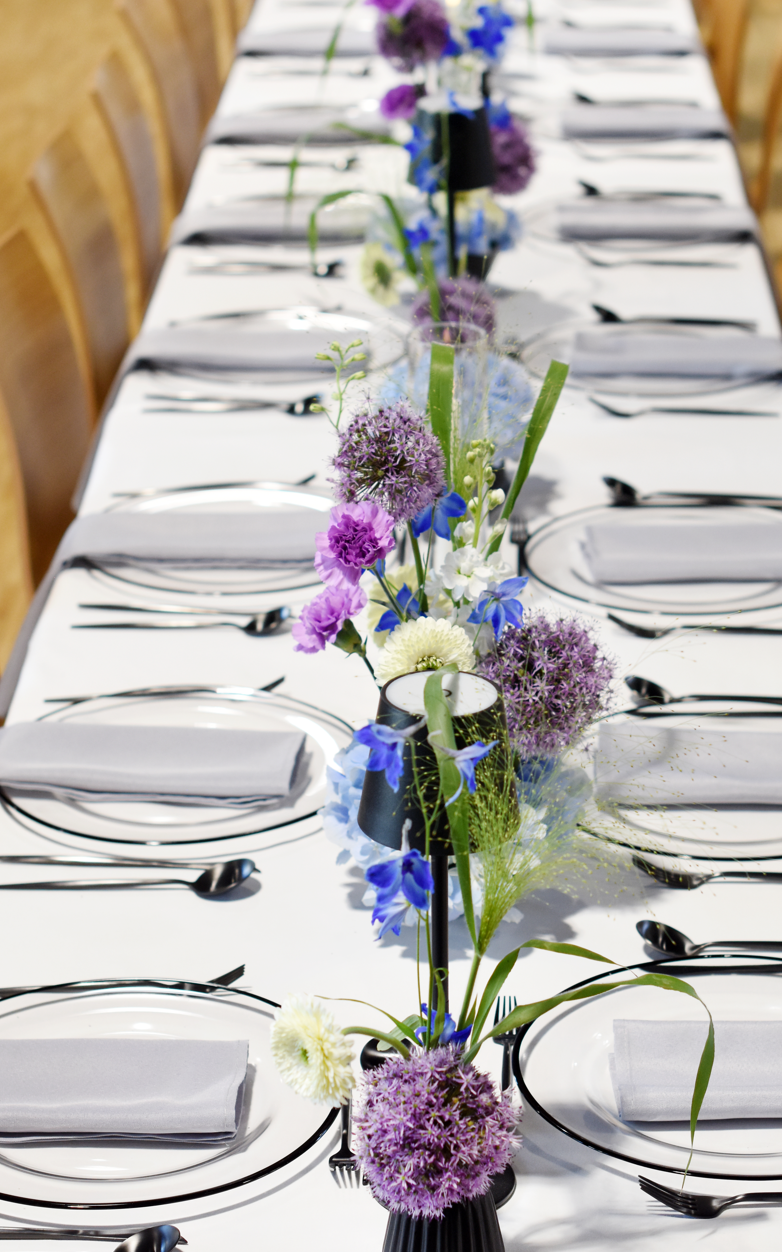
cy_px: 626
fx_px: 3069
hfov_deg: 14.5
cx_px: 439
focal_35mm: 90
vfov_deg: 23.0
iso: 640
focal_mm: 50
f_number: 3.2
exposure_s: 1/125
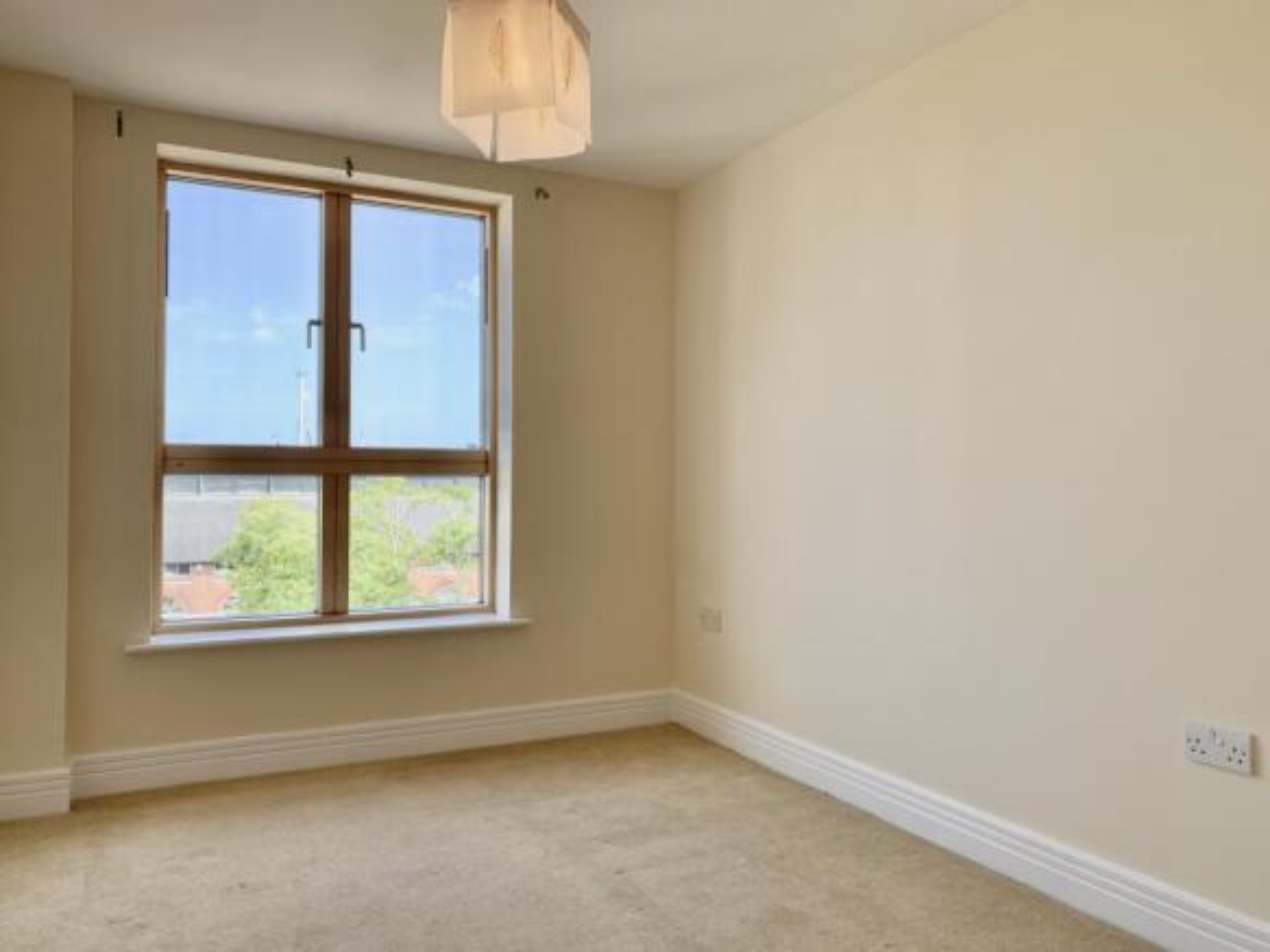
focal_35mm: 26
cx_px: 635
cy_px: 476
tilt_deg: +0.8
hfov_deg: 67.3
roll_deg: -0.4
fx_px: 954
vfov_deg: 53.0
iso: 25
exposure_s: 1/203
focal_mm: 4.25
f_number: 1.8
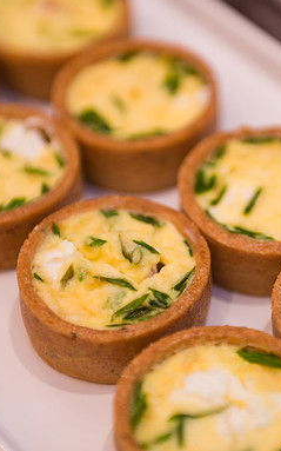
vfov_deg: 19.3
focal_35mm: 108
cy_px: 225
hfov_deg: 12.1
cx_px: 214
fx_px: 1325
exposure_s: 1/200
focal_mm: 70
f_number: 3.2
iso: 400
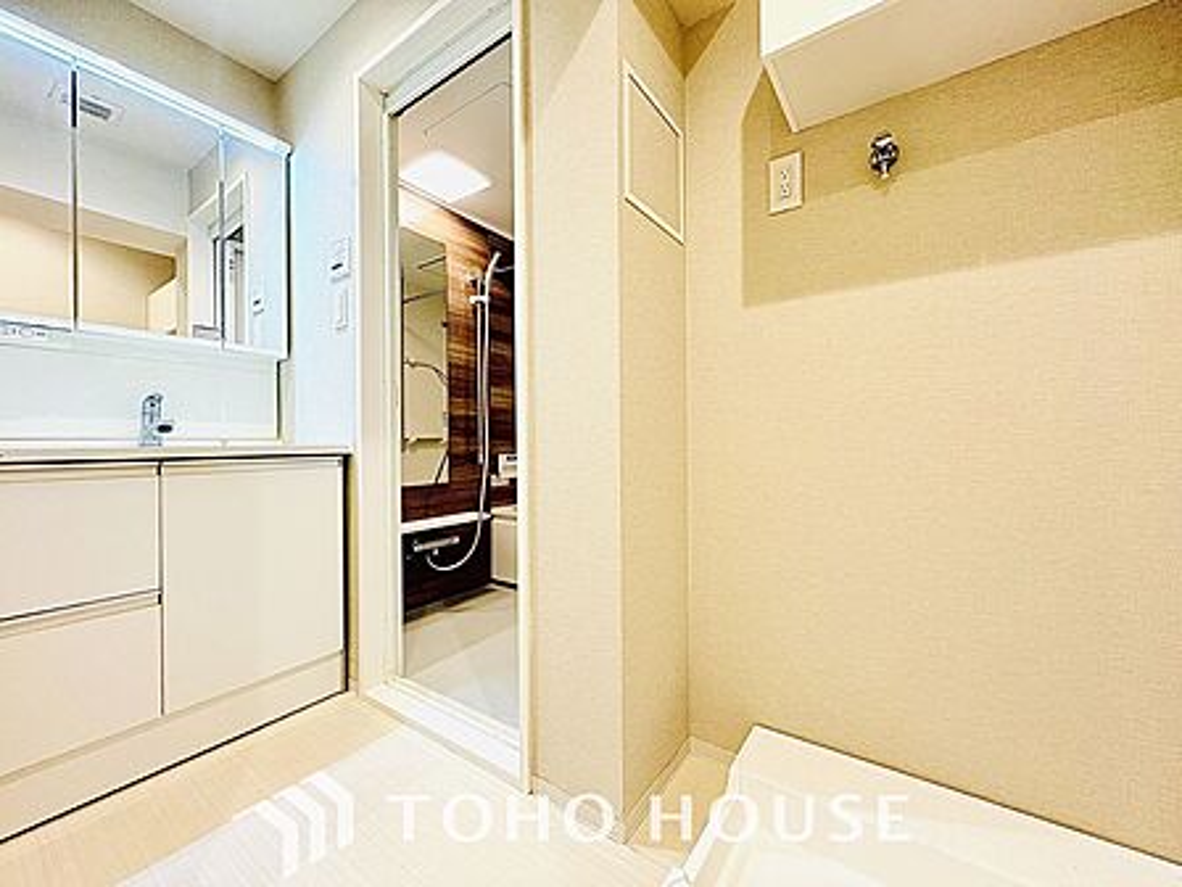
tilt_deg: +0.4
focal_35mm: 14
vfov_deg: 85.7
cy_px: 444
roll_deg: +1.3
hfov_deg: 102.1
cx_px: 591
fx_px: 478
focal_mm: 2.22
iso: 320
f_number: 2.2
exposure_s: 1/50
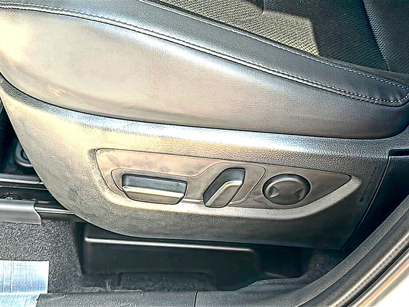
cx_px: 204
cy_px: 154
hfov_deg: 43.9
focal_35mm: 43
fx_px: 508
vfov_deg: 33.6
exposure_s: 1/173
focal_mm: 6.86
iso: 80
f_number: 1.78
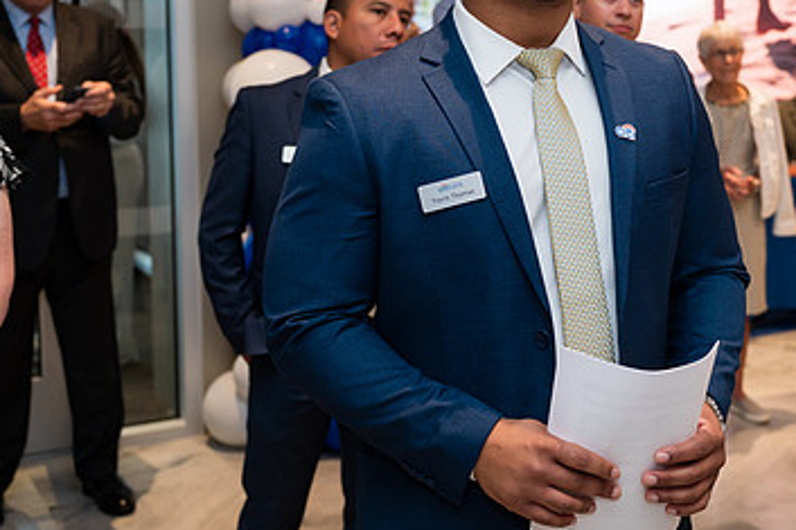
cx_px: 525
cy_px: 138
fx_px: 1215
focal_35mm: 55
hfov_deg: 35.9
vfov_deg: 24.3
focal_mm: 33
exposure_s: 1/160
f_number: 3.2
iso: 400
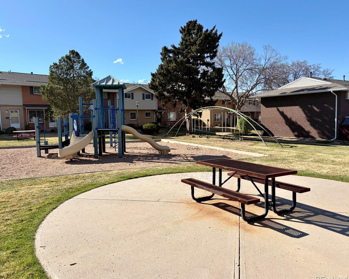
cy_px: 140
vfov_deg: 51.5
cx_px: 162
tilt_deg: -1.2
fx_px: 289
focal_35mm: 28
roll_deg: +0.7
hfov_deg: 62.1
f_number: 1.6
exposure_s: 1/3125
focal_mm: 5.96
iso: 50
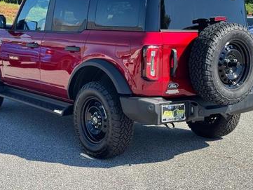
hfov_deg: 29.0
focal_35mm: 67
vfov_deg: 21.9
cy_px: 66
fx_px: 490
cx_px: 121
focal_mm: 6.76
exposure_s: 1/1059
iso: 64
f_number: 1.78
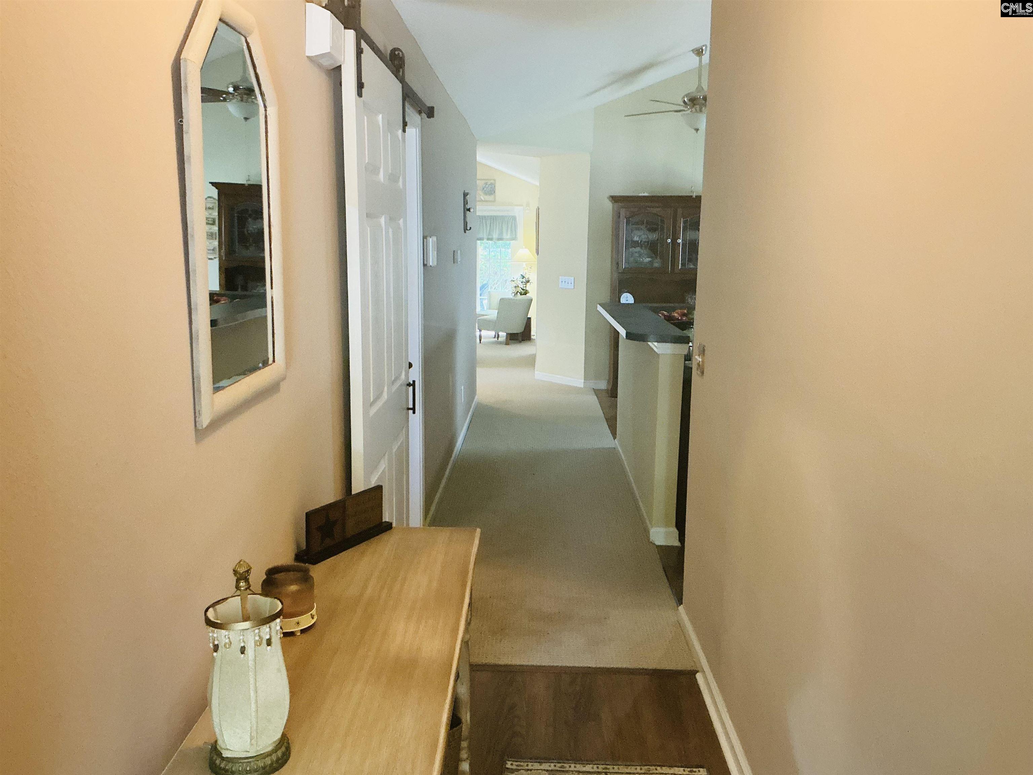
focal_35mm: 29
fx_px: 865
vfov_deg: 48.2
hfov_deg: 61.7
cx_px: 516
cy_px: 388
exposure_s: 1/60
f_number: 1.8
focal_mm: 3
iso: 250
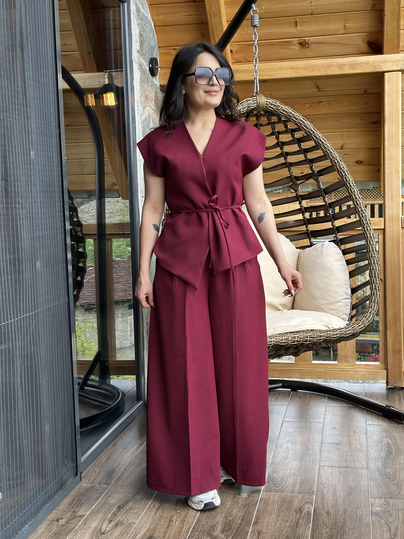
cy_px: 270
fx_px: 747
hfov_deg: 30.3
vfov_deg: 39.7
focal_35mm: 48
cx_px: 202
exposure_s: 1/221
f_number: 1.78
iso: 80
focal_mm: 6.86
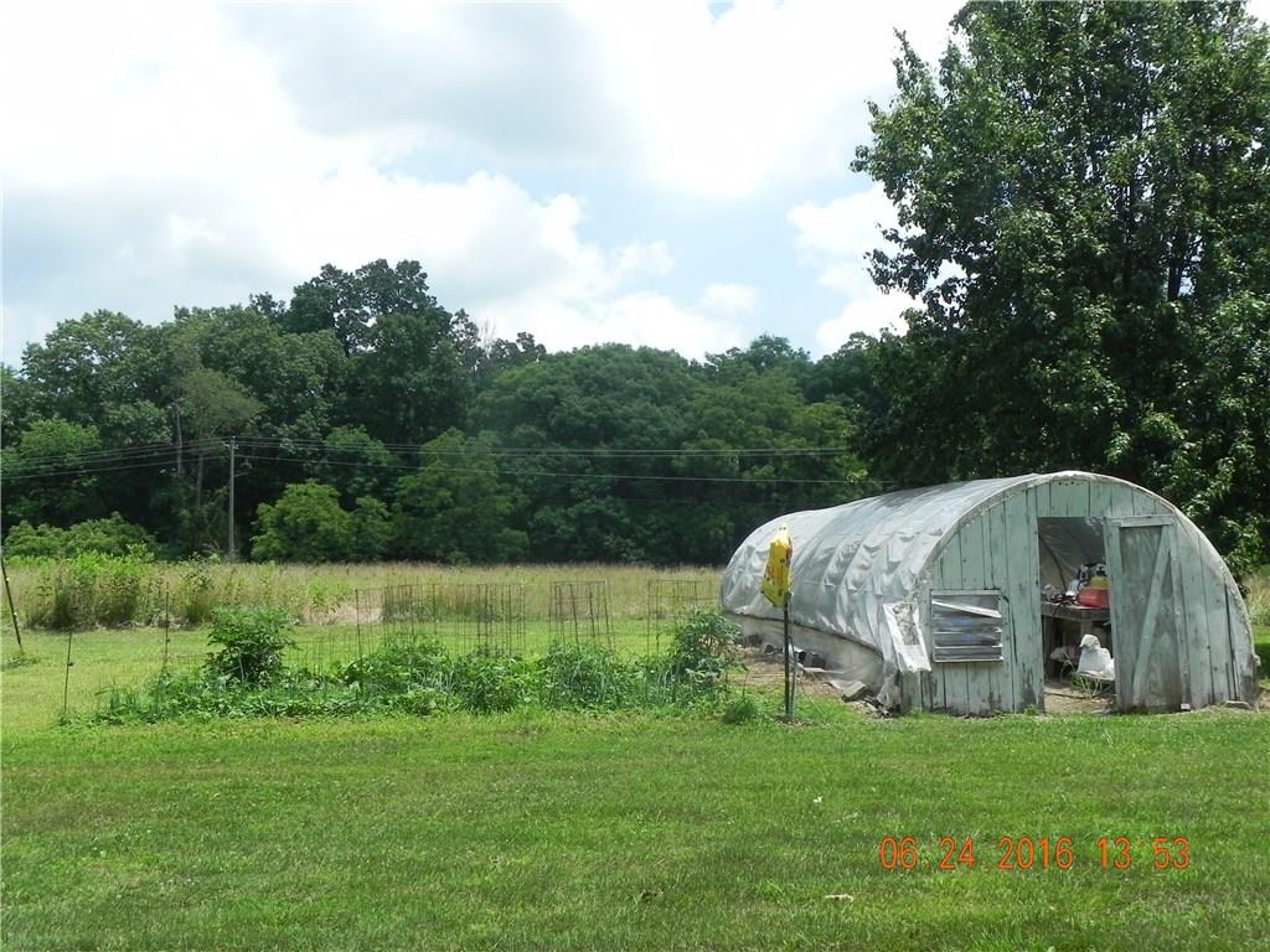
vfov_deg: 31.5
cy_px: 476
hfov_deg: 41.2
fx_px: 1688
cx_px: 635
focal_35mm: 46
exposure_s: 1/396
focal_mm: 8.2
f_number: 6.3
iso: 160
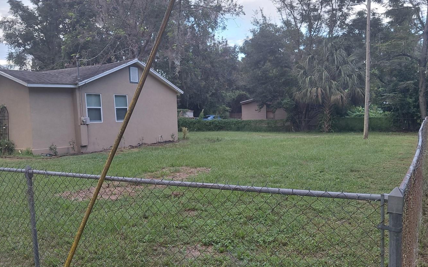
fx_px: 373
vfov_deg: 39.3
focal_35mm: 32
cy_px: 152
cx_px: 195
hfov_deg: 59.6
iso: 50
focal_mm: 4.69
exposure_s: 1/100
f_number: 1.8
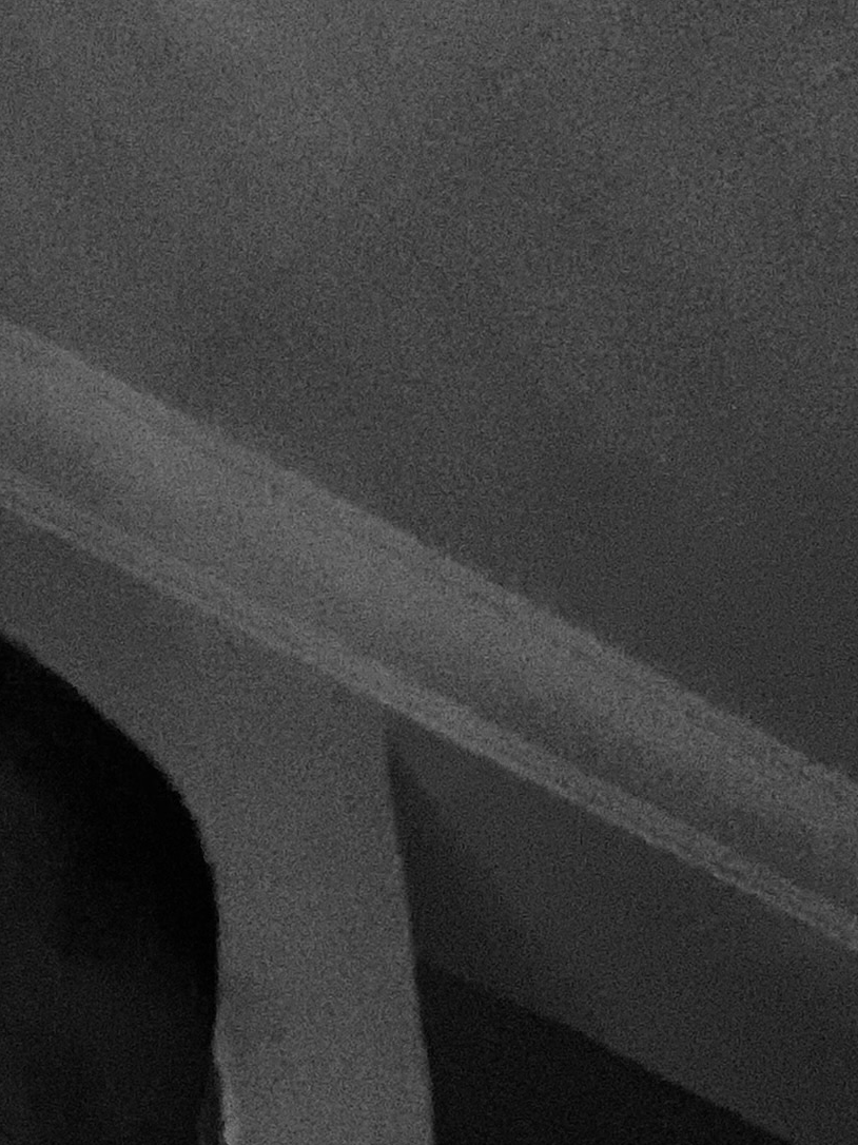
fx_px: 3009
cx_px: -106
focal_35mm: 91
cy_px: 736
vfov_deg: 21.5
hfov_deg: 15.7
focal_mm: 2.87
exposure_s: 1/16
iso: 320
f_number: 2.2
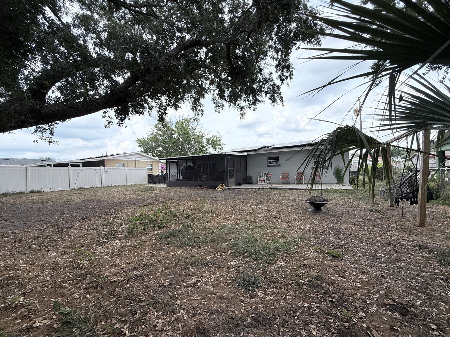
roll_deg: +2.0
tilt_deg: -0.5
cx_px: 227
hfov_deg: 98.2
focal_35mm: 15
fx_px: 195
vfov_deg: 81.7
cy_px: 176
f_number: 2.2
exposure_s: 1/1105
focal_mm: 2.22
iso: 50
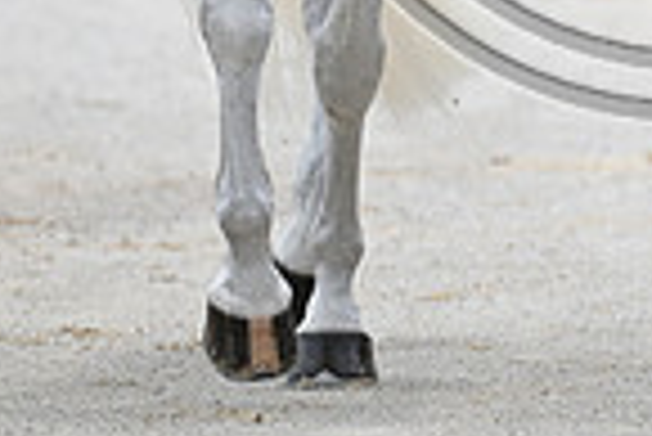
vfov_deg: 1.0
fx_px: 26088
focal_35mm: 1439
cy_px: -398
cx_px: 656
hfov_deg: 1.4
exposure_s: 1/1600
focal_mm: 360
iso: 360
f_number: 5.6
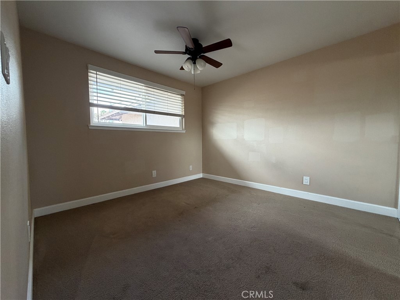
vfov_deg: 85.7
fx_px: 162
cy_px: 150
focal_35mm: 14
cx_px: 200
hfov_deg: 102.1
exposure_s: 1/120
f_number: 2.2
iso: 250
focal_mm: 2.22
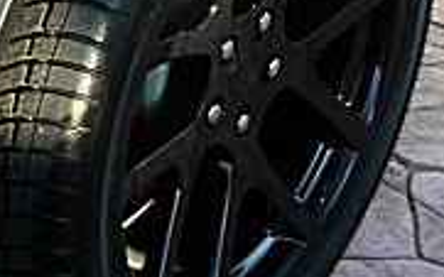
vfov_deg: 9.3
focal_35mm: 135
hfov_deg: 15.4
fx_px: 1633
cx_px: 130
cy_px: -213
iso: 50
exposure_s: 1/80
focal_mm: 6.3
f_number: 2.8
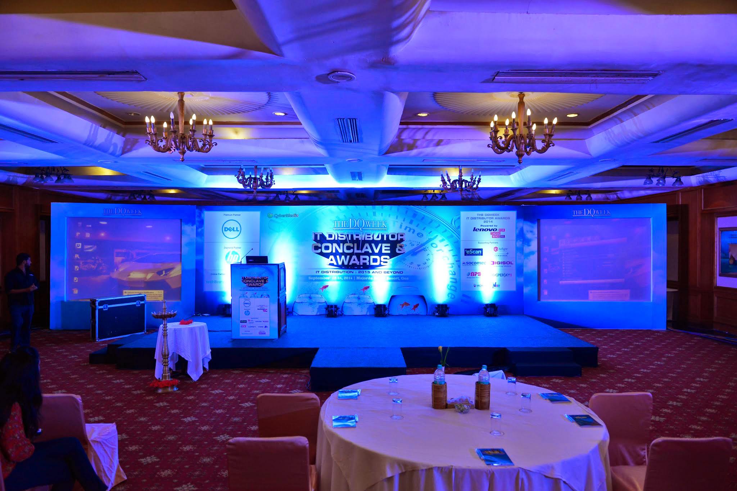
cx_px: 368
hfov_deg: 73.7
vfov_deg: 53.1
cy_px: 246
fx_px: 491
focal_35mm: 24
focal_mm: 24
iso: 1250
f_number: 3.5
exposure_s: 1/320
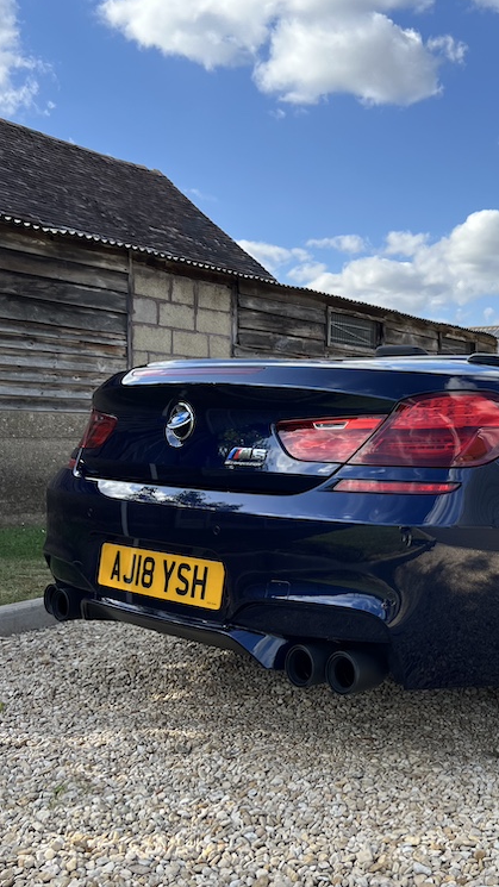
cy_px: 442
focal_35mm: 38
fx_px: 894
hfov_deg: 29.5
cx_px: 474
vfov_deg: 52.8
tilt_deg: -0.8
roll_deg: +0.1
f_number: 1.5
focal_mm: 5.7
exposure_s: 1/2632
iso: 50
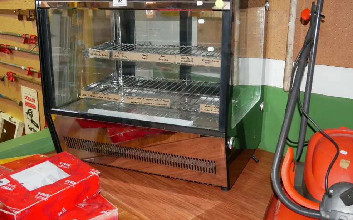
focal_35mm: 44
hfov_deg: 45.3
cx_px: 174
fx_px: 423
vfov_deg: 29.2
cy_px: 93
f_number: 5.6
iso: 3200
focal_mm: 20
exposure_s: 1/160
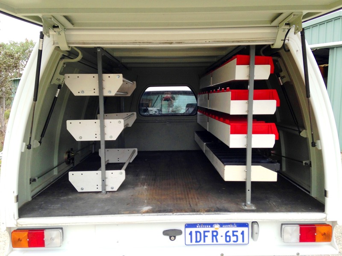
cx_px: 171
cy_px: 128
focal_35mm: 33
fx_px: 326
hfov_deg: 55.4
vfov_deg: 42.9
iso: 64
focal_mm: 4.13
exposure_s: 1/120
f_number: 2.4
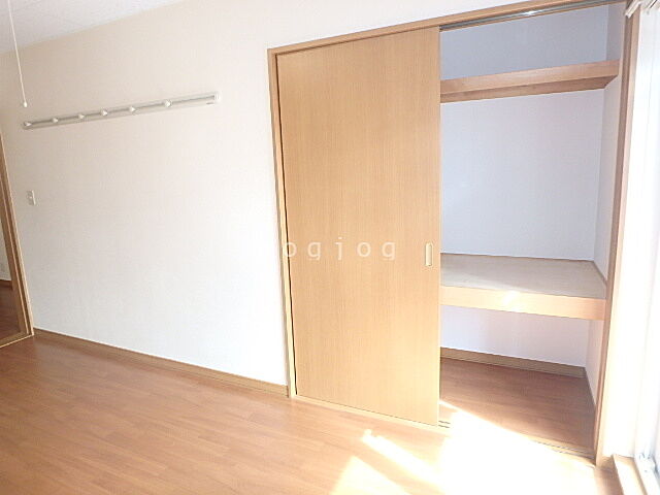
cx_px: 330
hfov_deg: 79.0
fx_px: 400
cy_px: 248
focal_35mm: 21
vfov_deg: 63.4
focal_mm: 3.7
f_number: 3.5
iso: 250
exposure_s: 1/30
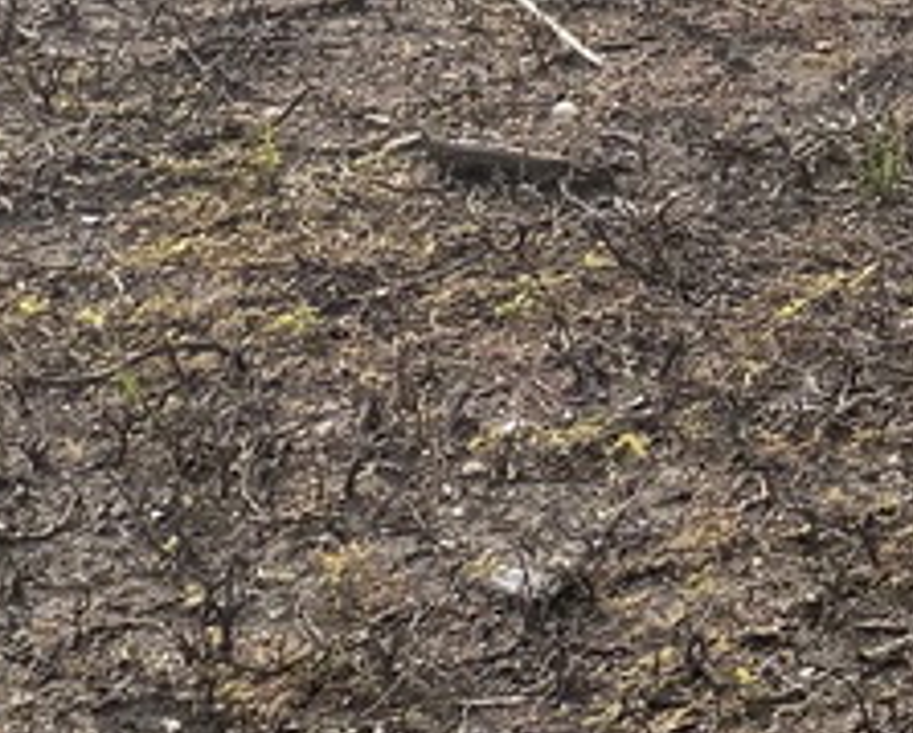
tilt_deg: -8.6
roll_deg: -2.5
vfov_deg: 9.9
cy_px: -430
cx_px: 1363
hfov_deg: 12.2
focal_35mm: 151
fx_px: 4086
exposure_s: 1/4975
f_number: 1.78
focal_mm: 6.76
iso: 80
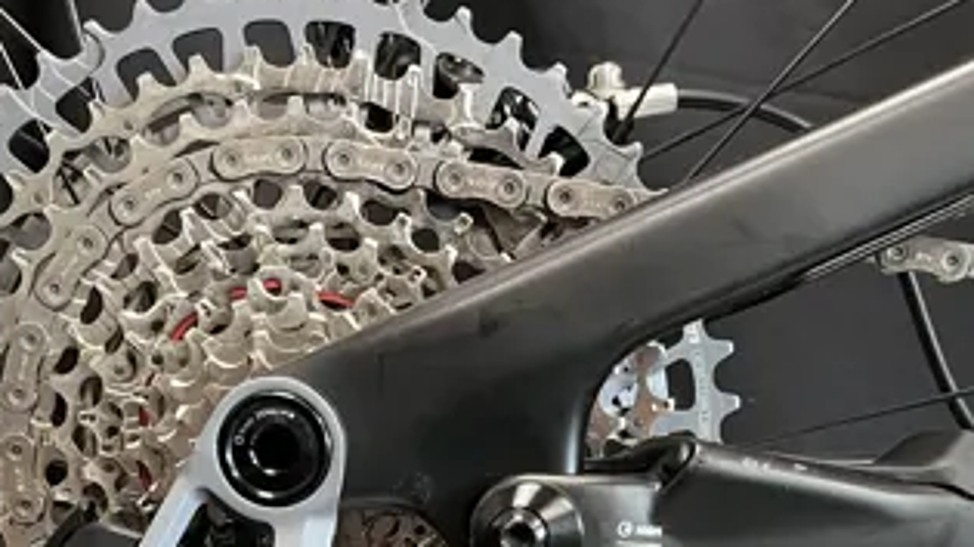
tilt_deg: -12.1
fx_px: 1859
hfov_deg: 29.3
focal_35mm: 72
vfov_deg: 15.6
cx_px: 436
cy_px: 794
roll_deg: -6.9
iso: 400
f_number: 1.6
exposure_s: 1/50
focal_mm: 5.1
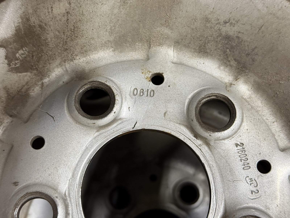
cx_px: 145
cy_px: 109
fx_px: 402
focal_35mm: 48
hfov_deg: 39.7
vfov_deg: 30.3
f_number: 1.78
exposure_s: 1/50
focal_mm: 6.76
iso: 250
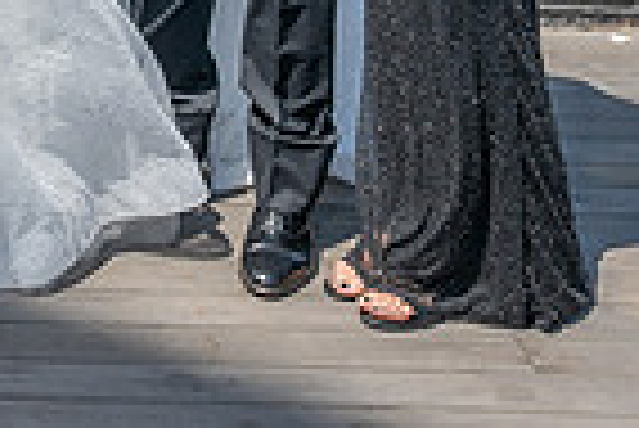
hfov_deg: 16.4
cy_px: -431
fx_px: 2061
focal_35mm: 116
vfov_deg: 10.8
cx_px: -252
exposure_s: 1/200
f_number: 11
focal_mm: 24
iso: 200
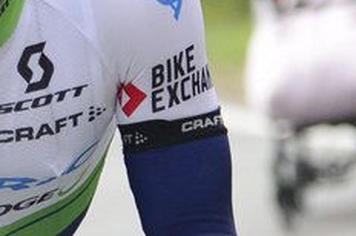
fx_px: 7150
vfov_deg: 1.9
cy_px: 149
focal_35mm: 724
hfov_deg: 2.9
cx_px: -28
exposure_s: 1/1000
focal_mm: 140
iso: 3200
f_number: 5.6
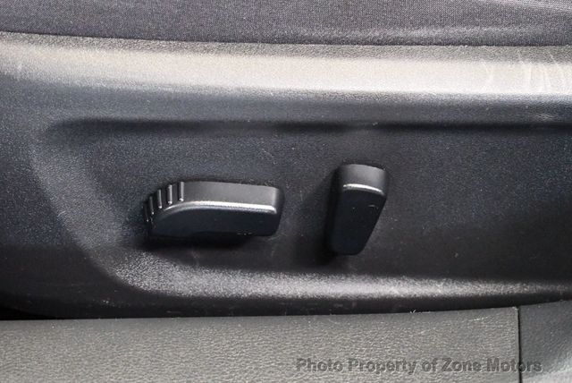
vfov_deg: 12.5
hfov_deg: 18.6
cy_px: 192
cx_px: 286
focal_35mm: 110
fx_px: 1749
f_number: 5.6
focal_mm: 55
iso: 12800
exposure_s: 1/40
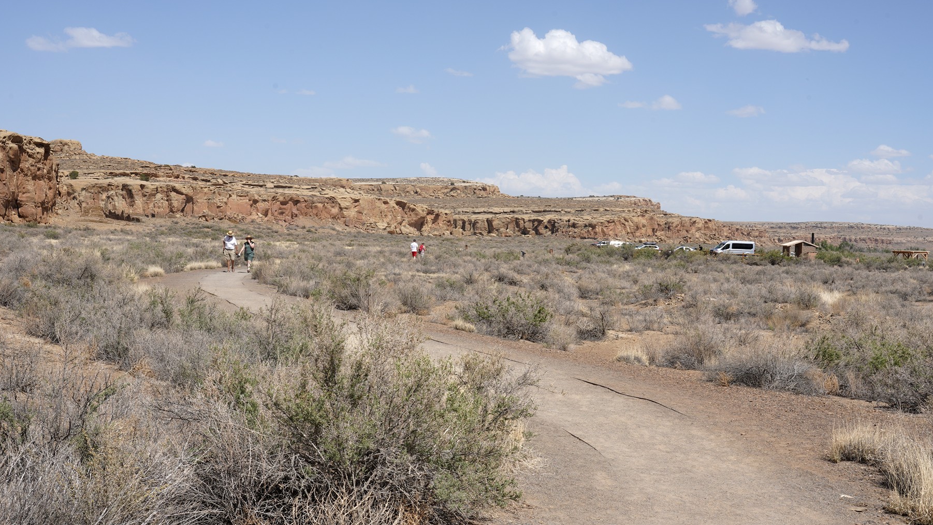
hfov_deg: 41.3
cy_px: 324
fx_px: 1237
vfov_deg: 23.9
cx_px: 480
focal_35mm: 50
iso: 100
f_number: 18
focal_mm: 43
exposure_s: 1/100
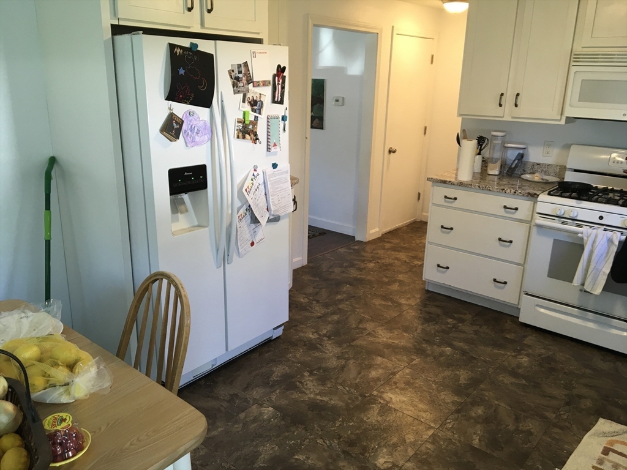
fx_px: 525
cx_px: 314
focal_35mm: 29
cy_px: 235
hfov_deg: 61.7
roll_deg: -1.2
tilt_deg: -15.9
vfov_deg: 48.2
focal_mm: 4.15
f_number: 2.2
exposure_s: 1/30
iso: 50
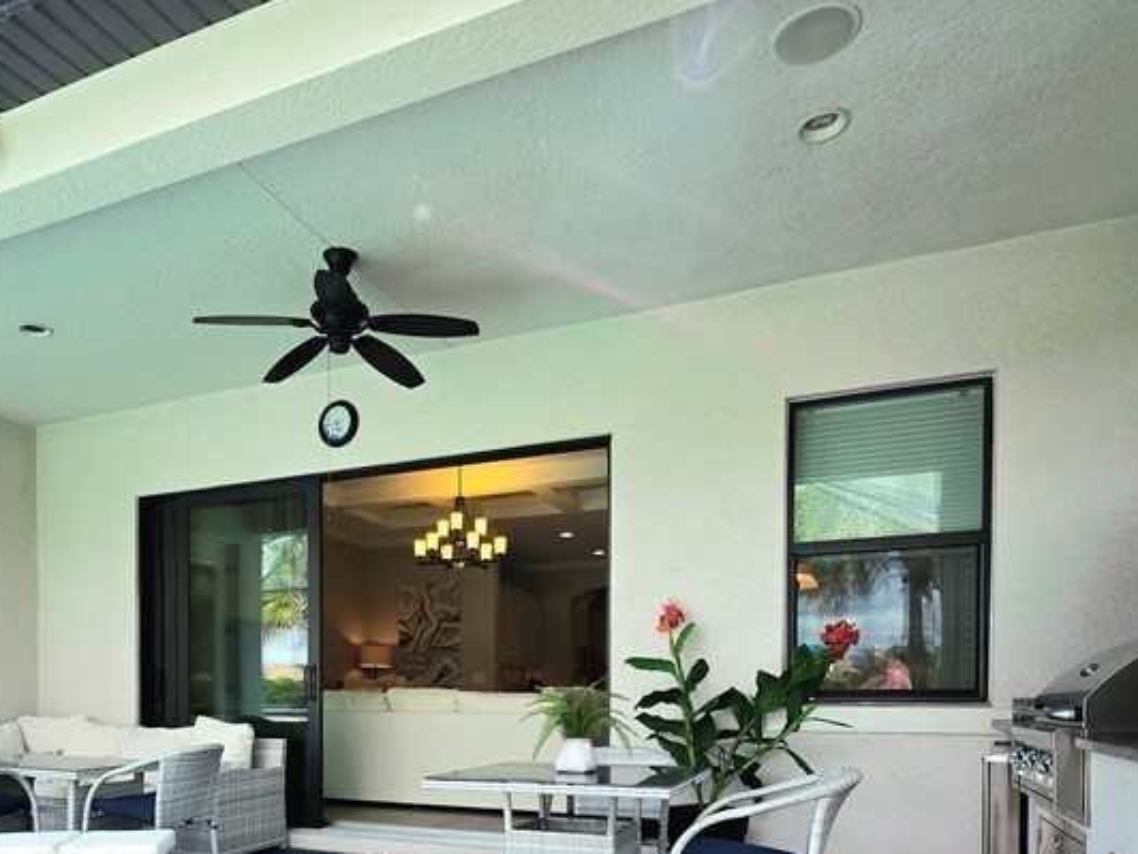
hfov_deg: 68.4
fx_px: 822
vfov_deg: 50.6
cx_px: 430
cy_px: 715
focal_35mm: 25
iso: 40
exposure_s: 1/345
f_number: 1.9
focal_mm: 2.2
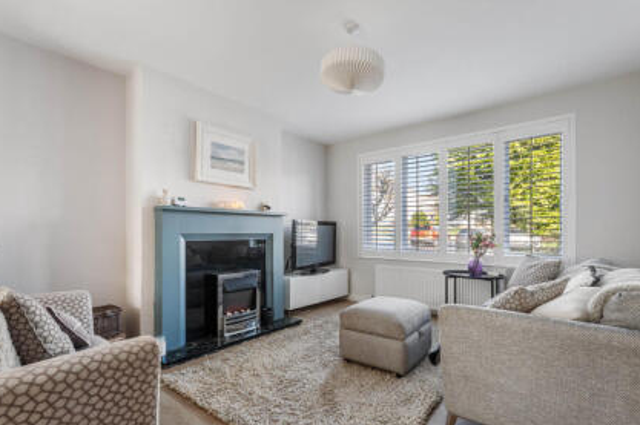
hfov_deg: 96.8
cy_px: 242
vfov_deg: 73.2
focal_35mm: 16
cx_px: 319
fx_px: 284
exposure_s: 1/8
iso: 640
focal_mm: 14
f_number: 8
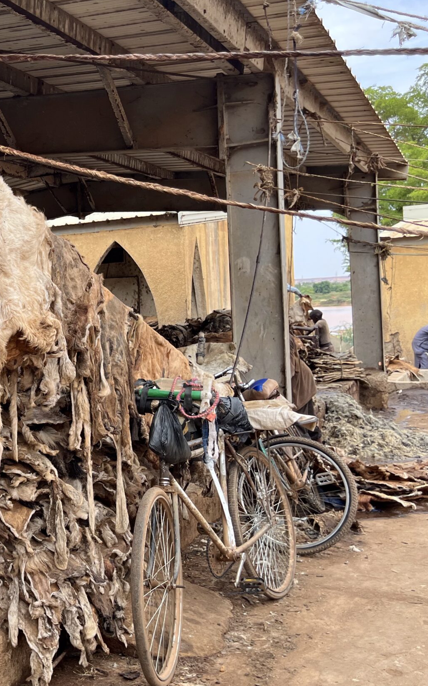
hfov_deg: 26.8
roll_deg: +4.1
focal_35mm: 43
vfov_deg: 46.2
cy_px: 332
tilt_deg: -1.1
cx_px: -71
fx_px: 803
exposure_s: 1/751
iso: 50
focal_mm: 5.1
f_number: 1.6
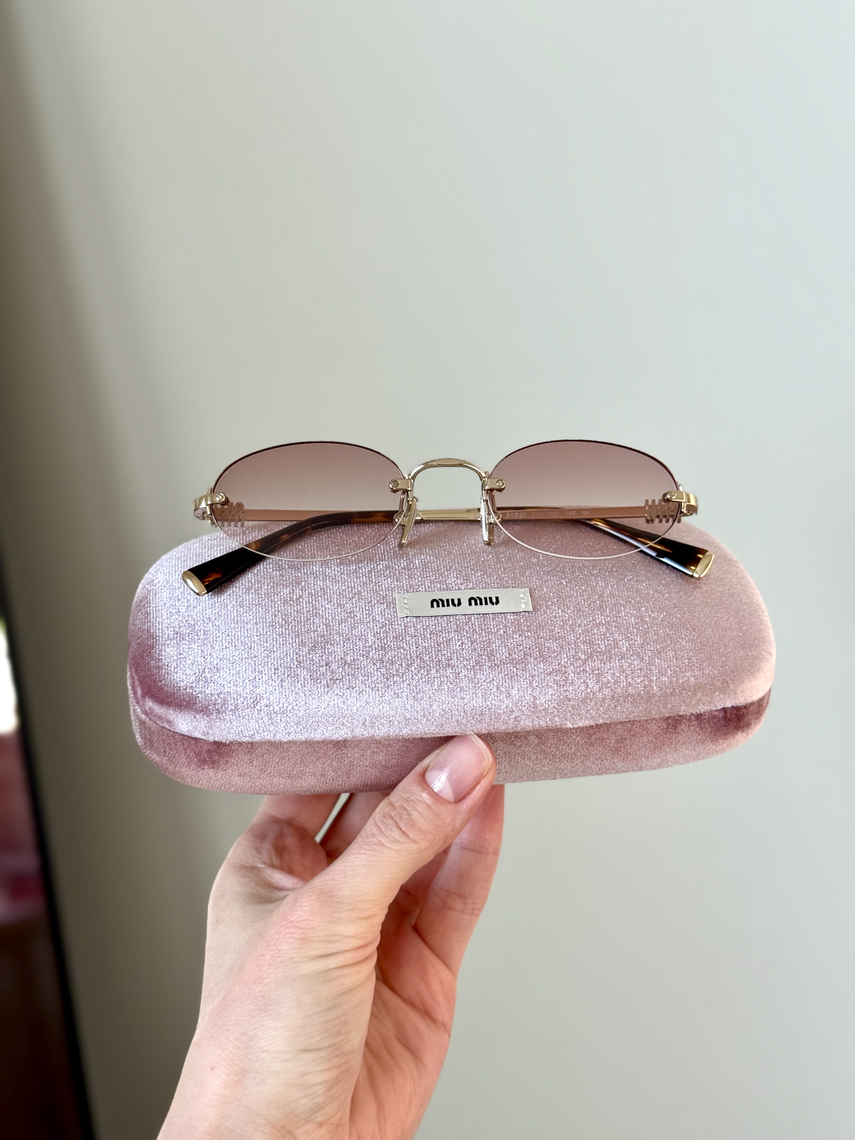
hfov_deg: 30.3
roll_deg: -2.3
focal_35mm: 48
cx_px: 428
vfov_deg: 39.7
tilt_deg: -23.8
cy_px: 570
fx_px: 1581
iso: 100
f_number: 1.78
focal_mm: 6.76
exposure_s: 1/120
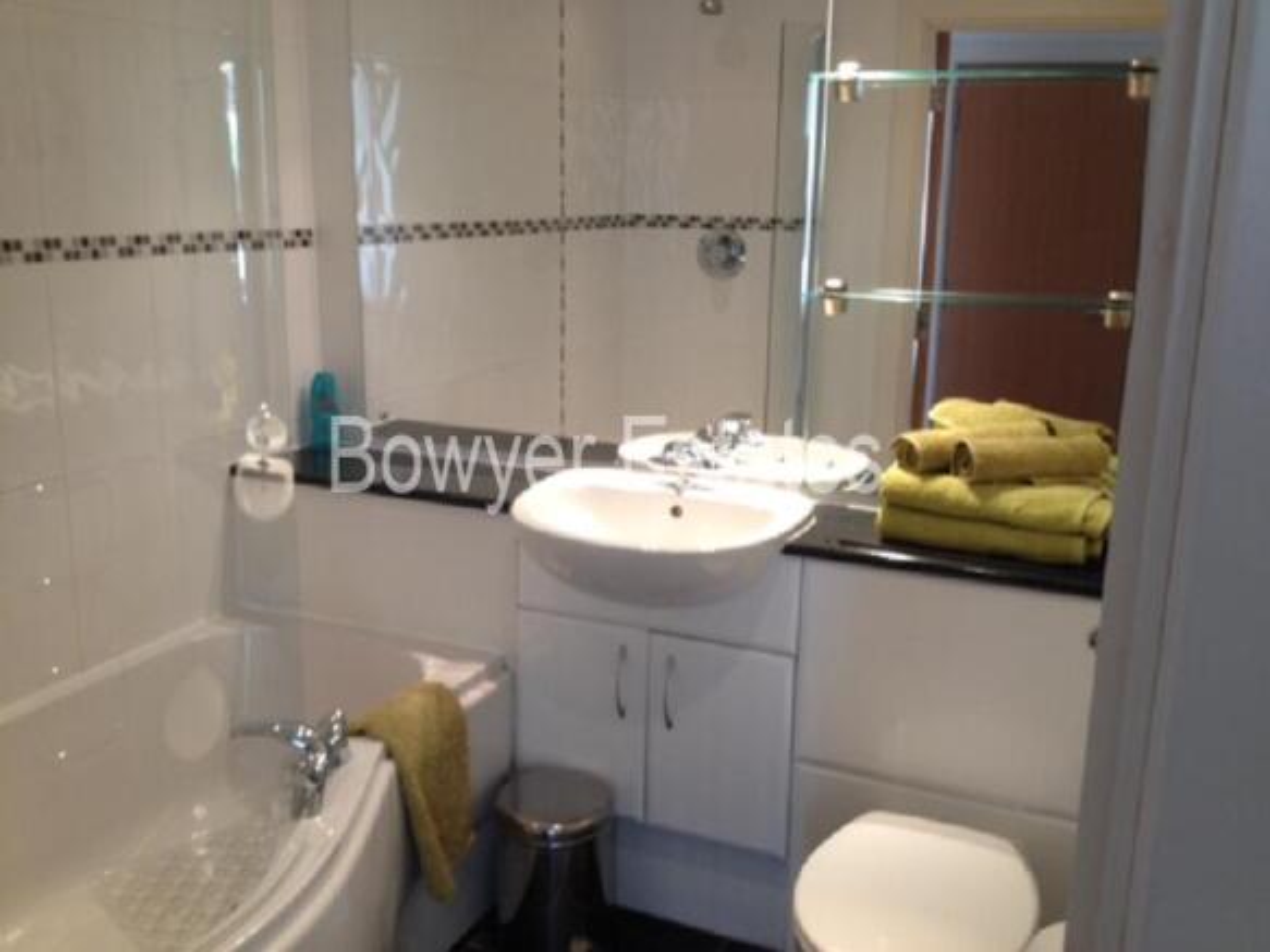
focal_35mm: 35
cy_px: 476
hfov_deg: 52.6
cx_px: 635
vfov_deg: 40.7
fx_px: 1284
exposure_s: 1/20
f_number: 2.4
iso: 80
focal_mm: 4.28
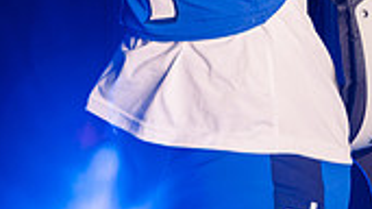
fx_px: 1085
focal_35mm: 110
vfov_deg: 9.8
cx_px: 187
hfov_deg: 19.5
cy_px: -270
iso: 320
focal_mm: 40
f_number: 4.5
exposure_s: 1/250
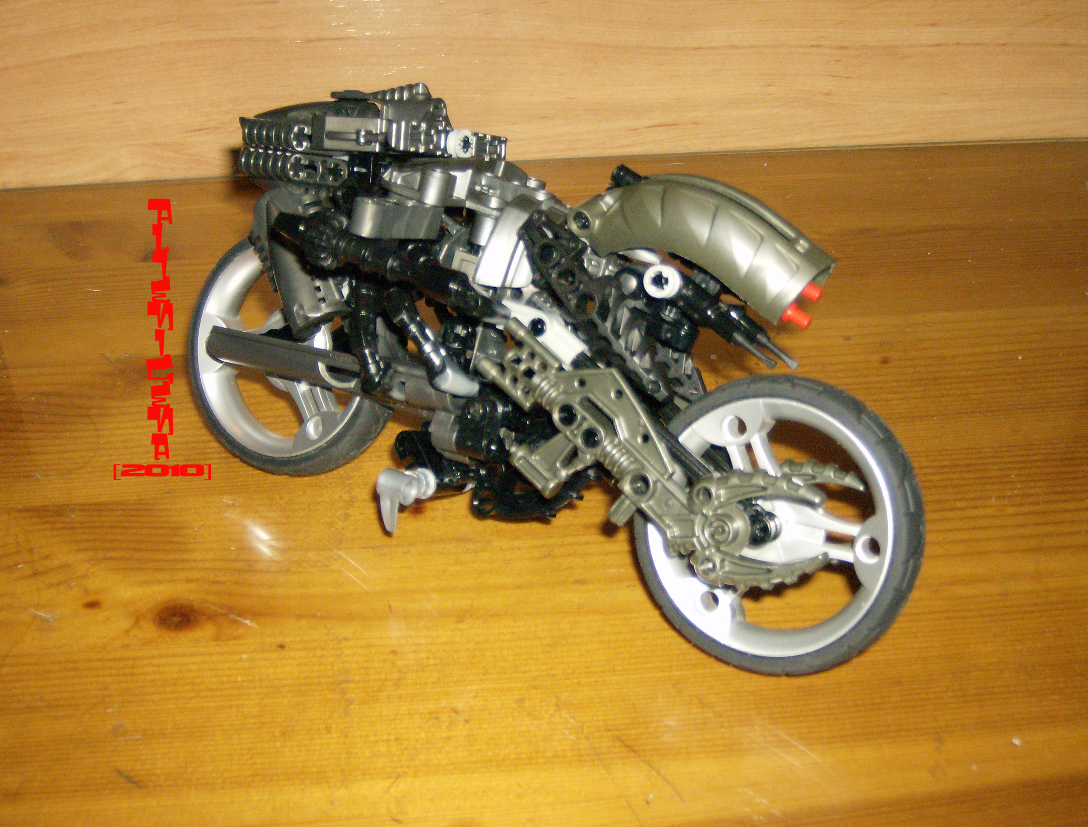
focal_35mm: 46
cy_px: 414
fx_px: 1453
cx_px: 544
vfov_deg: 31.8
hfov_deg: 41.1
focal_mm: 7.7
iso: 200
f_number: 3.1
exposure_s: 1/74
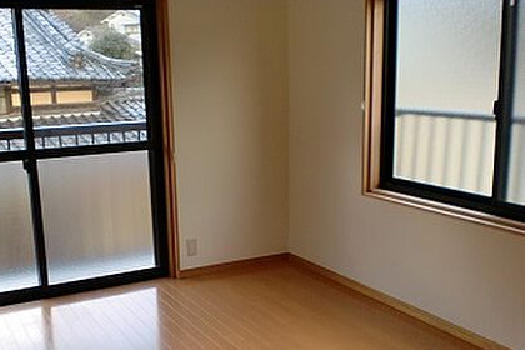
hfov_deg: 44.5
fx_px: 642
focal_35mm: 44
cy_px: 224
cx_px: 240
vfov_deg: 30.4
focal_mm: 6.3
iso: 250
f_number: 3.1
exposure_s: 1/60
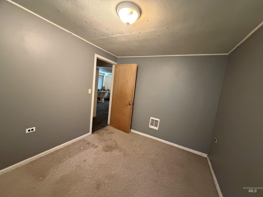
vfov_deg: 85.7
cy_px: 98
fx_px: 106
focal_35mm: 14
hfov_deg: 102.1
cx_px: 132
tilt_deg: -8.2
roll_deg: -5.0
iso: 1000
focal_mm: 2.22
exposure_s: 1/60
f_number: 2.2
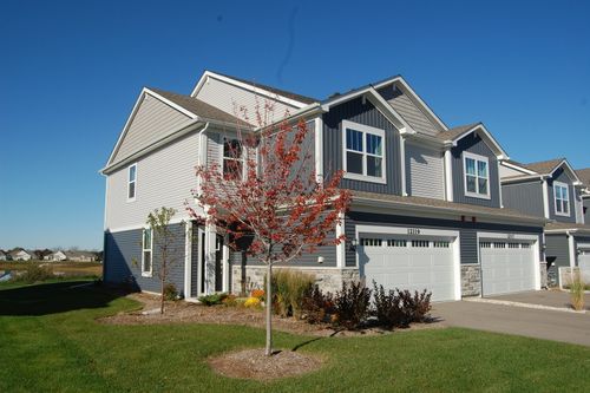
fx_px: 442
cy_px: 196
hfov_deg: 67.4
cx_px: 295
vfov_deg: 47.9
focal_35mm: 27
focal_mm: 18
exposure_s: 1/400
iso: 200
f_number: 10
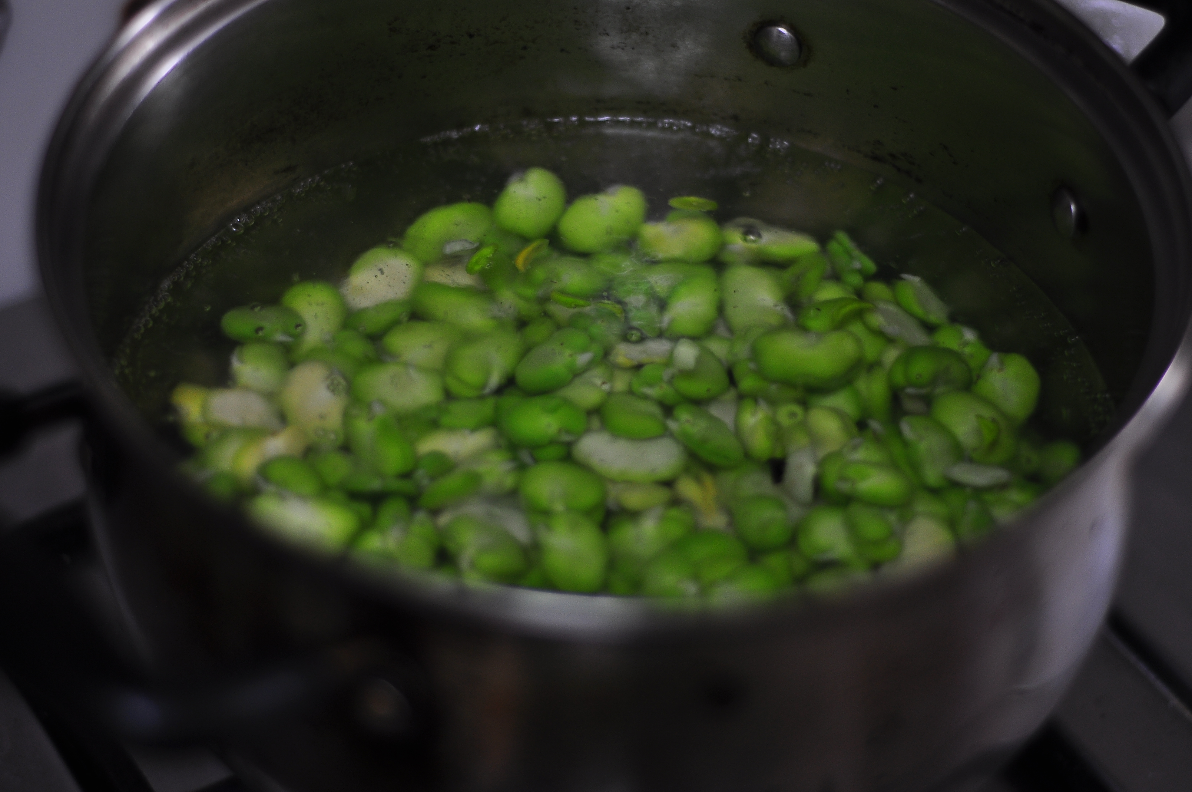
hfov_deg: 27.0
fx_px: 2480
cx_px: 596
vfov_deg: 18.1
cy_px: 396
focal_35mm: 75
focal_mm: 50
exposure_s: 1/50
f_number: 2
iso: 200
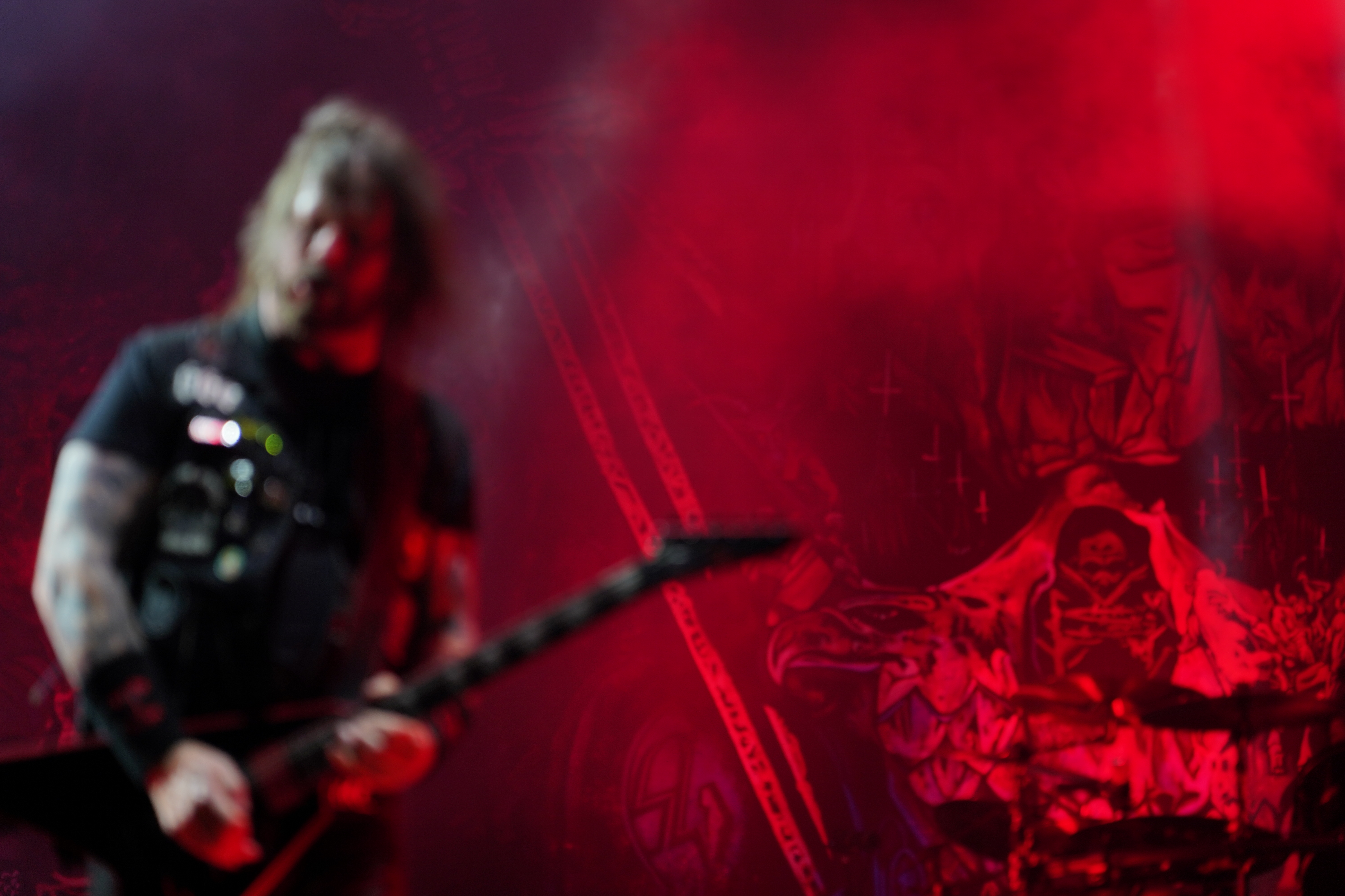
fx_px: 3923
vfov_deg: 13.0
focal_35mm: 105
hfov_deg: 19.5
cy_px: 448
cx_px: 672
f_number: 4
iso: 320
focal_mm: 105
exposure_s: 1/125
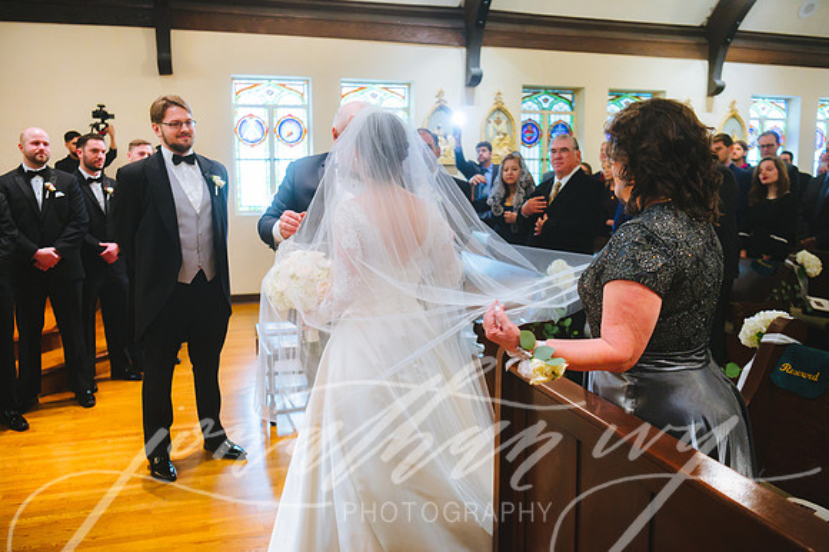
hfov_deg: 60.3
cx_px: 414
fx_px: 713
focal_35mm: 31
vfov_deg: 42.3
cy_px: 276
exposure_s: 1/200
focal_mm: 31
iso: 2500
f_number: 2.8
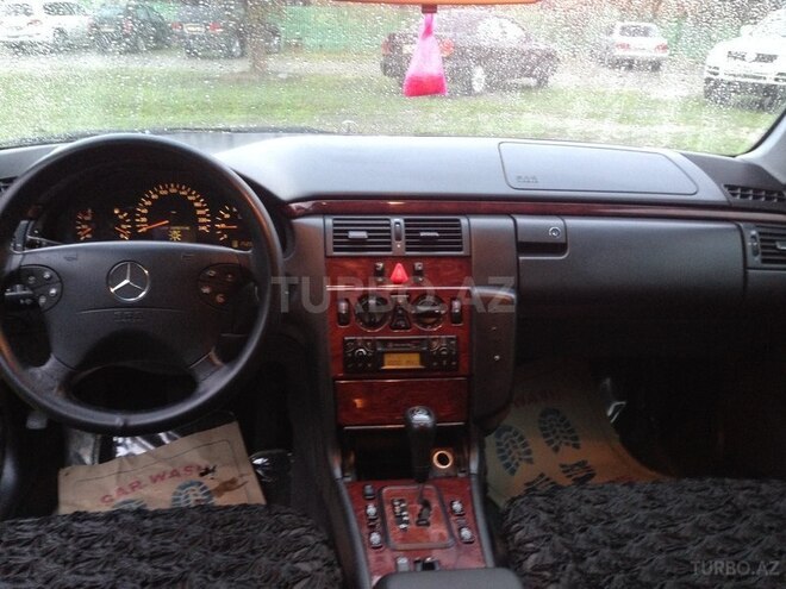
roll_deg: -2.1
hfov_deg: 55.4
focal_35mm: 33
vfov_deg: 42.9
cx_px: 393
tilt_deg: -20.1
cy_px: 294
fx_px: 749
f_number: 2.4
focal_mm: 4.12
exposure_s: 1/20
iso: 250
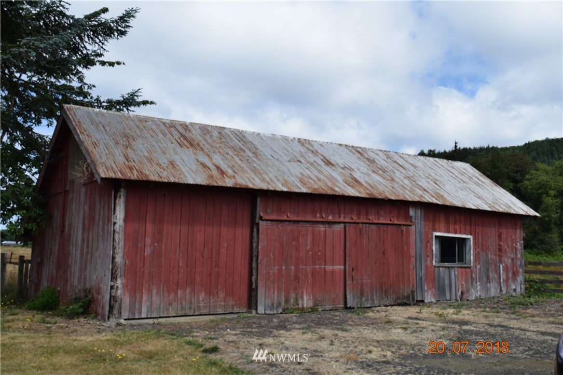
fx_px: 563
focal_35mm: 36
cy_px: 188
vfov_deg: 36.9
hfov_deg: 53.1
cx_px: 282
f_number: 9
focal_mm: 24
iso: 200
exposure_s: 1/320
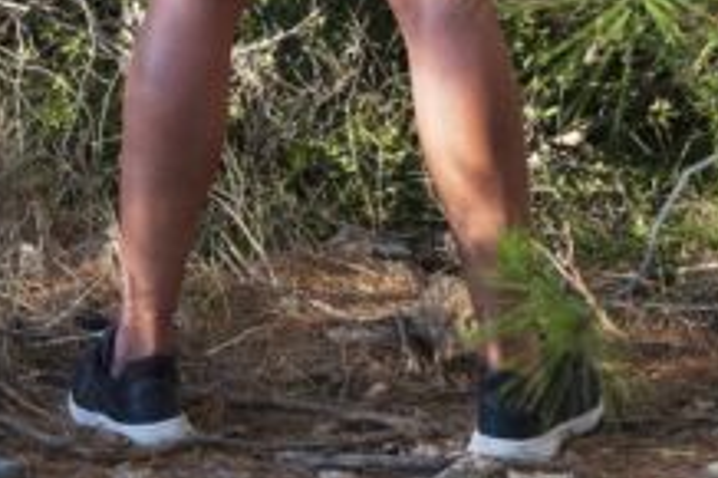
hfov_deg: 12.8
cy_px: -18
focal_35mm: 158
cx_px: -49
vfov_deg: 8.6
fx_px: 3149
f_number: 8
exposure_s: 1/30
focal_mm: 46.3
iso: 200
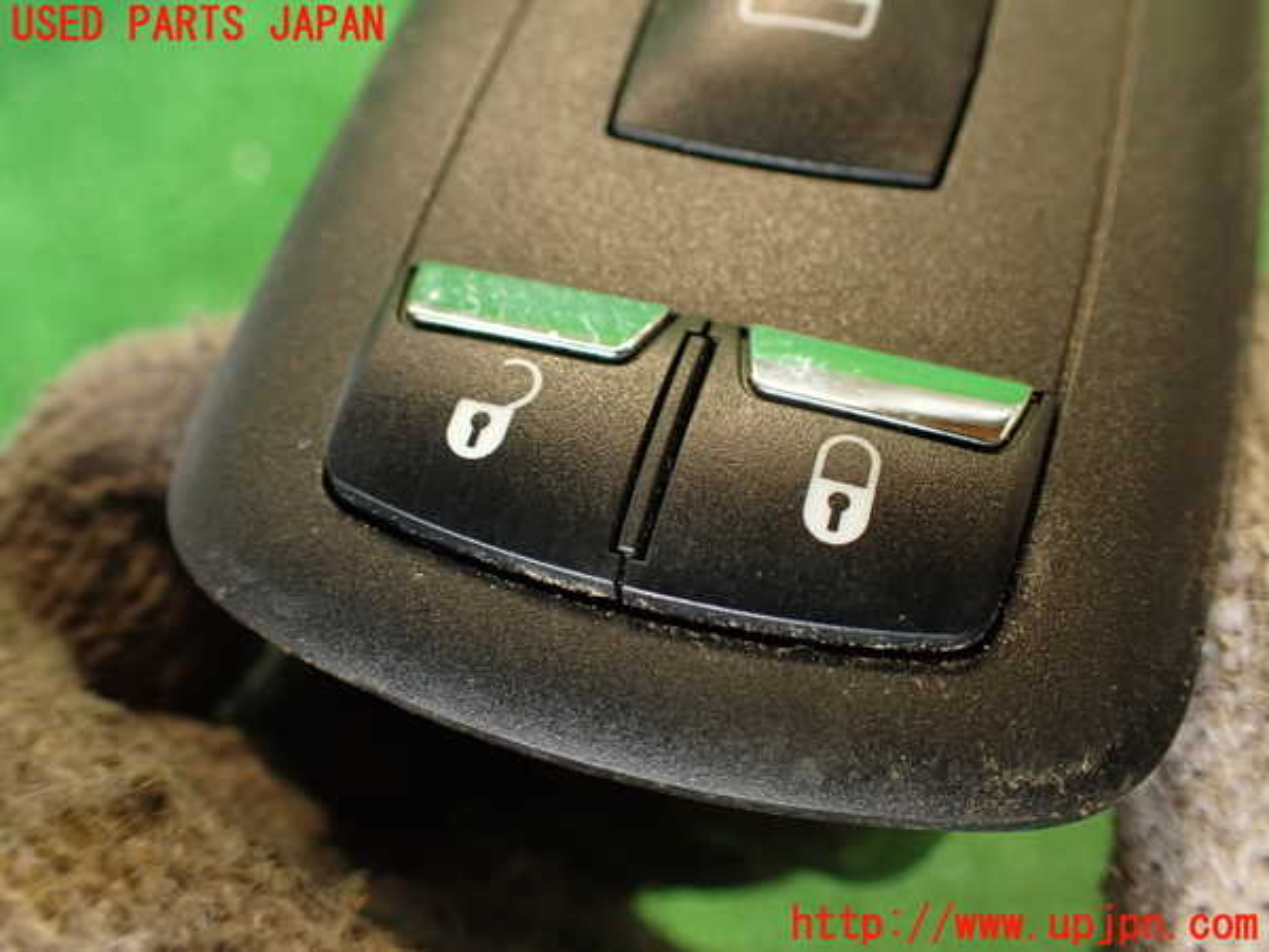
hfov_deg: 60.0
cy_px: 476
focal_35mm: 30
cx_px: 634
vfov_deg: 46.8
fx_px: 1100
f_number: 2.3
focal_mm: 5.4
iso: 200
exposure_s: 1/30
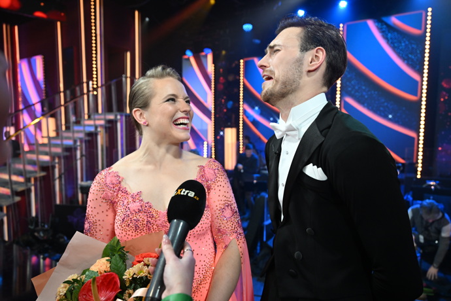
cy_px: 150
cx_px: 226
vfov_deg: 53.1
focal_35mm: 24
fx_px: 301
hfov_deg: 73.7
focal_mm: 24
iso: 2500
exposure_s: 1/200
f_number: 3.5
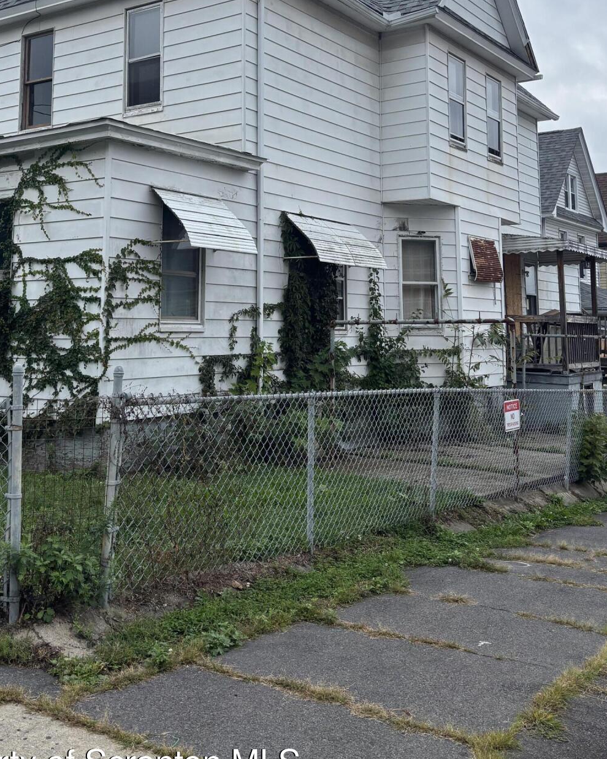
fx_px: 921
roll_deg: -0.6
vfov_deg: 43.6
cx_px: 251
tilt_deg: +8.2
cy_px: 205
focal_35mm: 41
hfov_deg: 36.4
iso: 50
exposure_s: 1/2398
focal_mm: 5.96
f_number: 1.6
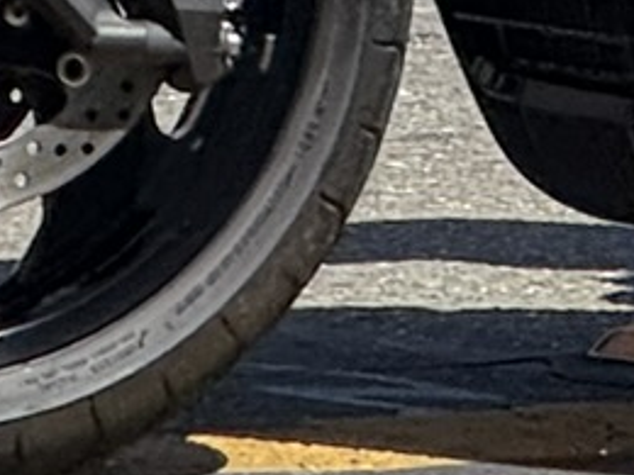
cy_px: -1062
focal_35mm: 944
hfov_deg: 2.1
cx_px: 763
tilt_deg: -3.0
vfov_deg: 1.6
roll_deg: -2.9
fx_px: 17290
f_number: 2.8
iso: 64
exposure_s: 1/601
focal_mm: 15.66
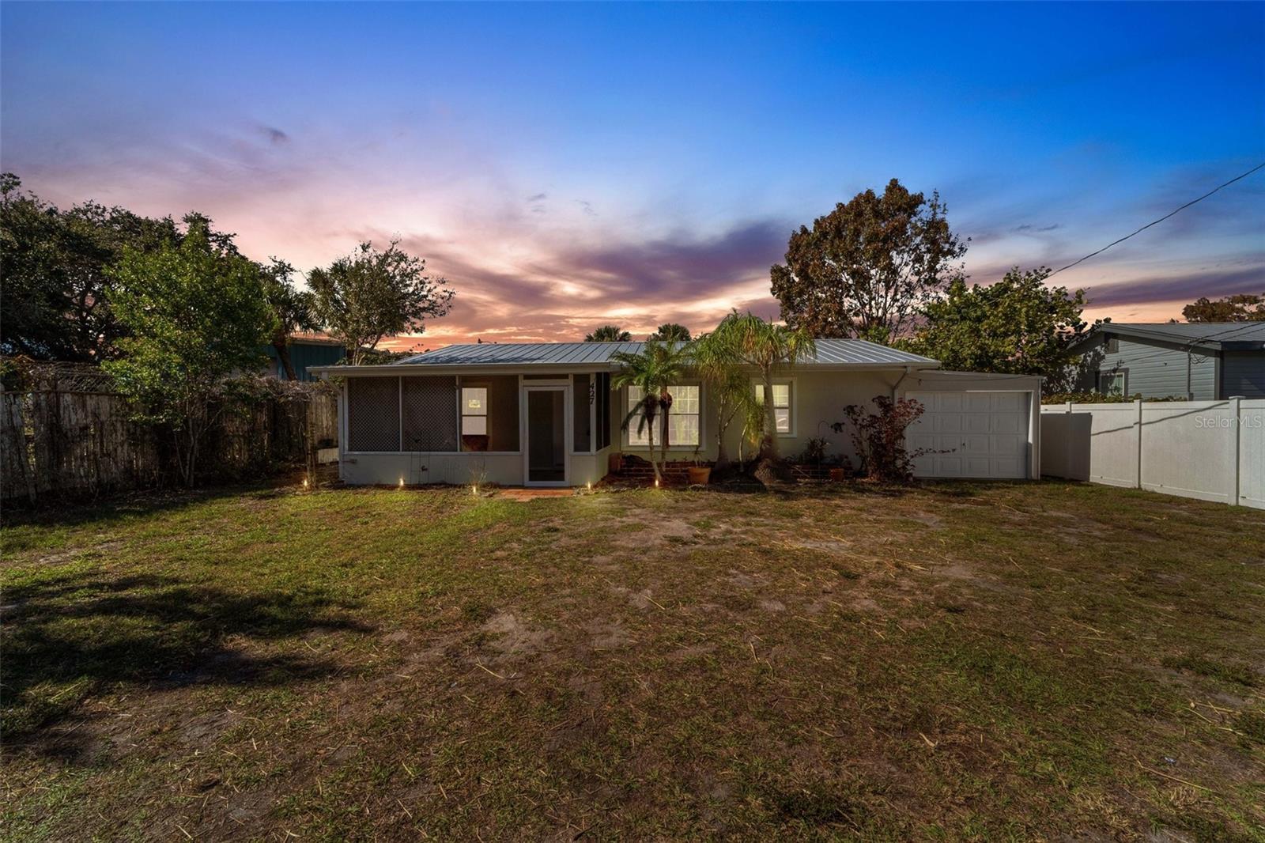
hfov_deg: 104.3
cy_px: 422
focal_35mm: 14
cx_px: 632
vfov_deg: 81.2
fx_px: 492
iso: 500
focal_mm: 14
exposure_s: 1/500
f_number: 16
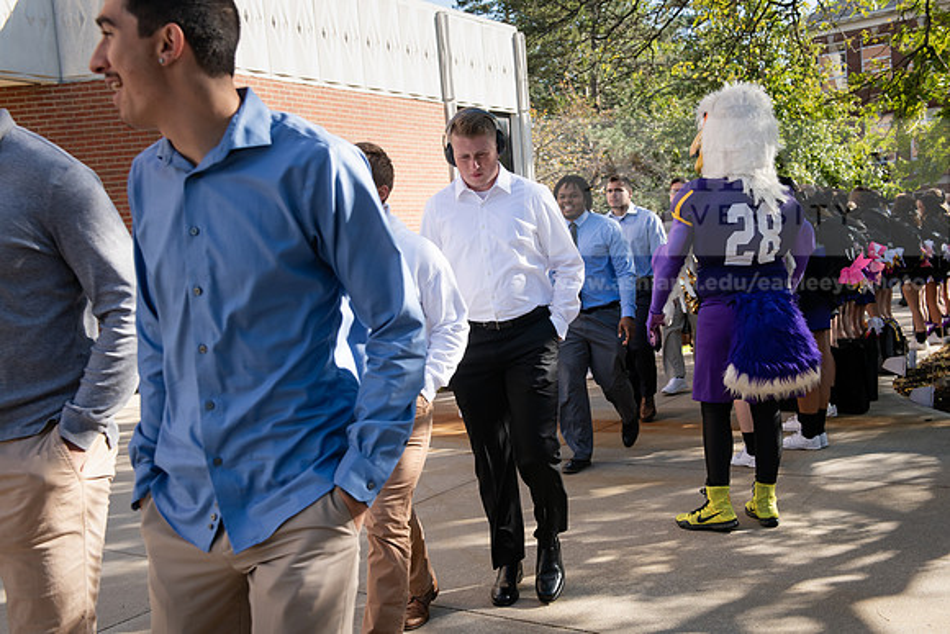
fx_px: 1003
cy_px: 317
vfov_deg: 35.1
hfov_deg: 50.7
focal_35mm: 38
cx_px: 475
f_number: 6.3
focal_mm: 38
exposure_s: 1/500
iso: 400
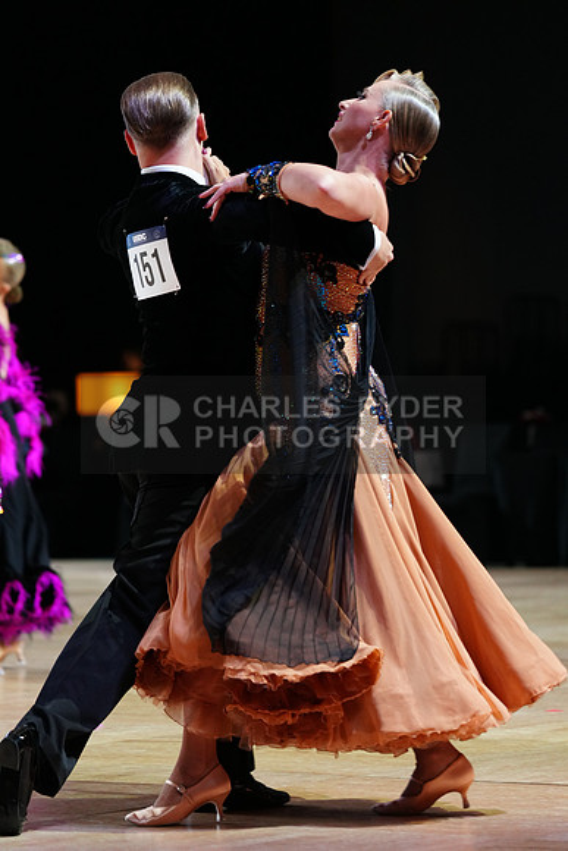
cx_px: 284
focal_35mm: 167
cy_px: 426
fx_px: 3950
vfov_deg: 12.3
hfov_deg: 8.2
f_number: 4
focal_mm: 167
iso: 2500
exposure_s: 1/320
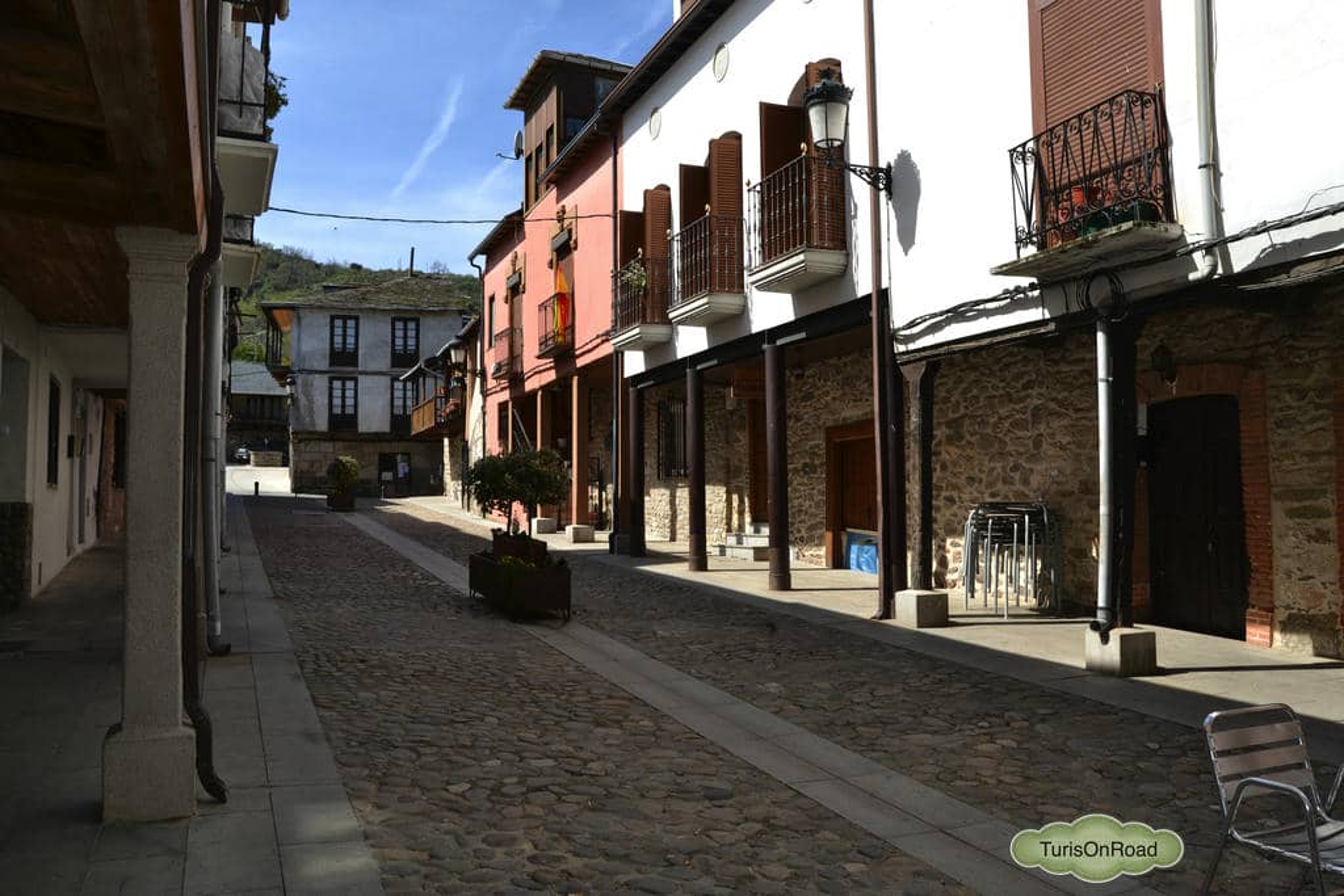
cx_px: 672
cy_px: 448
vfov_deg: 47.9
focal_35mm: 27
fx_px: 1008
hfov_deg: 67.4
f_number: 8
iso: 100
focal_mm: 18
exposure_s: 1/200
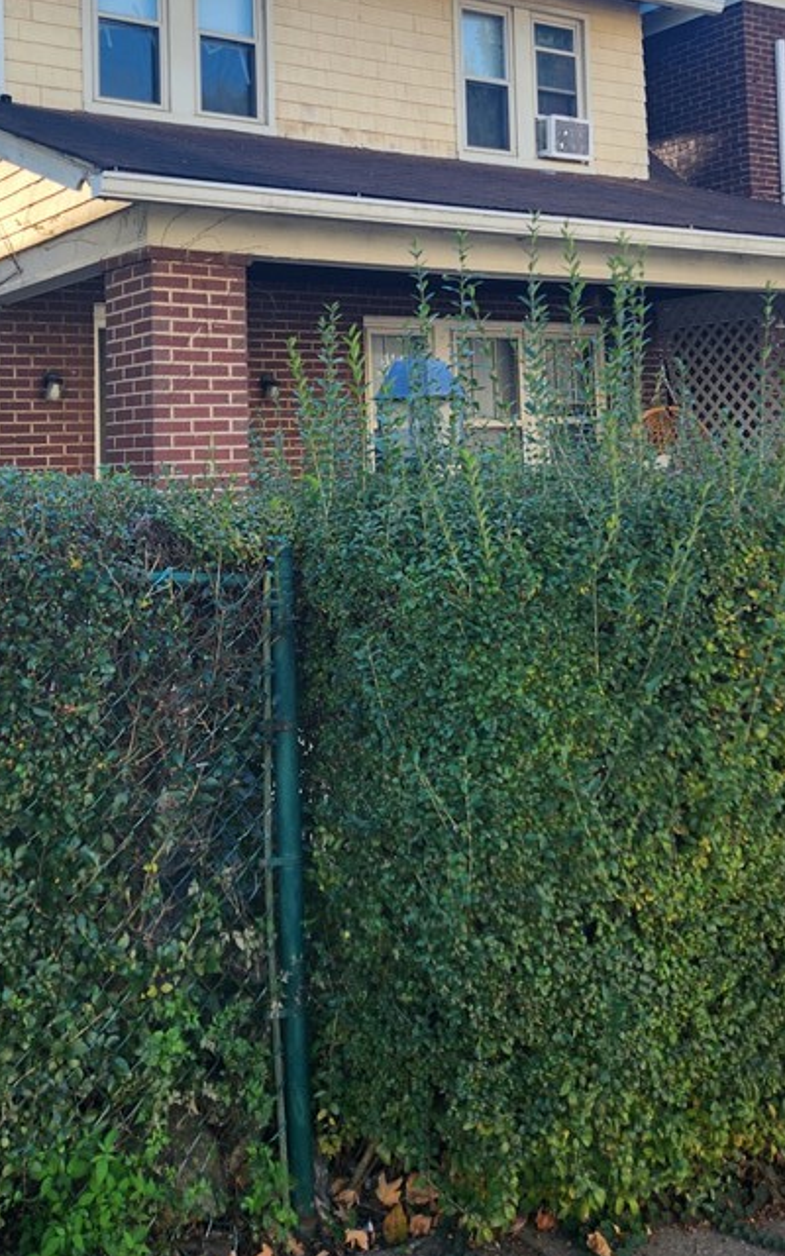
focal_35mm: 39
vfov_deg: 49.1
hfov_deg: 32.7
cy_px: 375
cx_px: 318
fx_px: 1335
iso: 20
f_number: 1.8
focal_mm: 5.4
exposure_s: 1/363
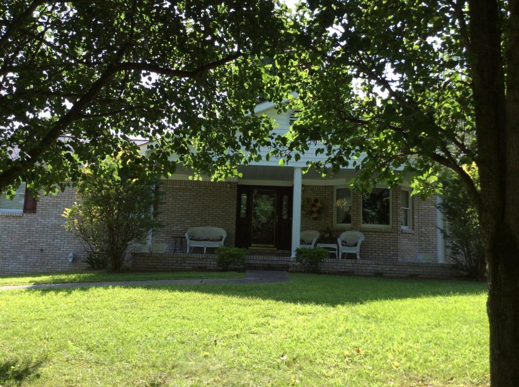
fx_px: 494
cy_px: 194
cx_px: 260
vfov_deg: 42.8
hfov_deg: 55.4
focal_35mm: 33
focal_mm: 3.3
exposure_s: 1/392
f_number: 2.4
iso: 32
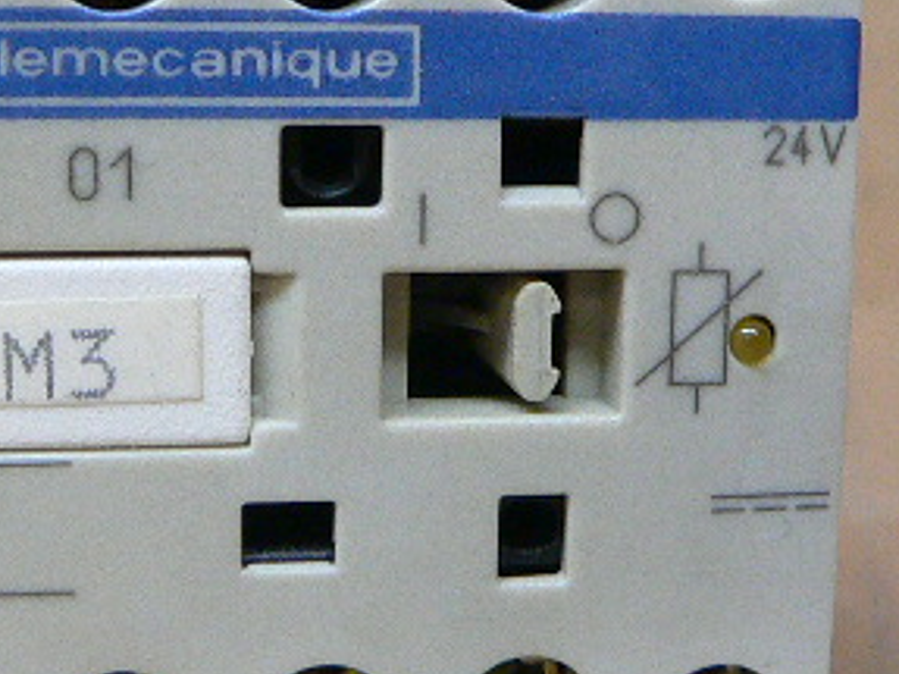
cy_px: 339
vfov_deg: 18.9
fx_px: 2025
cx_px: 276
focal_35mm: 78
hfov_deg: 24.9
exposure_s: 1/25
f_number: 2.8
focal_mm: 4.6
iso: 200
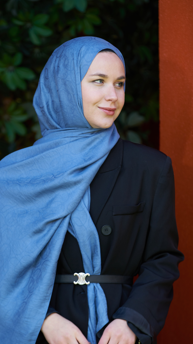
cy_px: 172
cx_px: 85
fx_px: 1610
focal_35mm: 177
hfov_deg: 6.9
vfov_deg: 12.2
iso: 200
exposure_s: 1/200
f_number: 4
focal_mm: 168
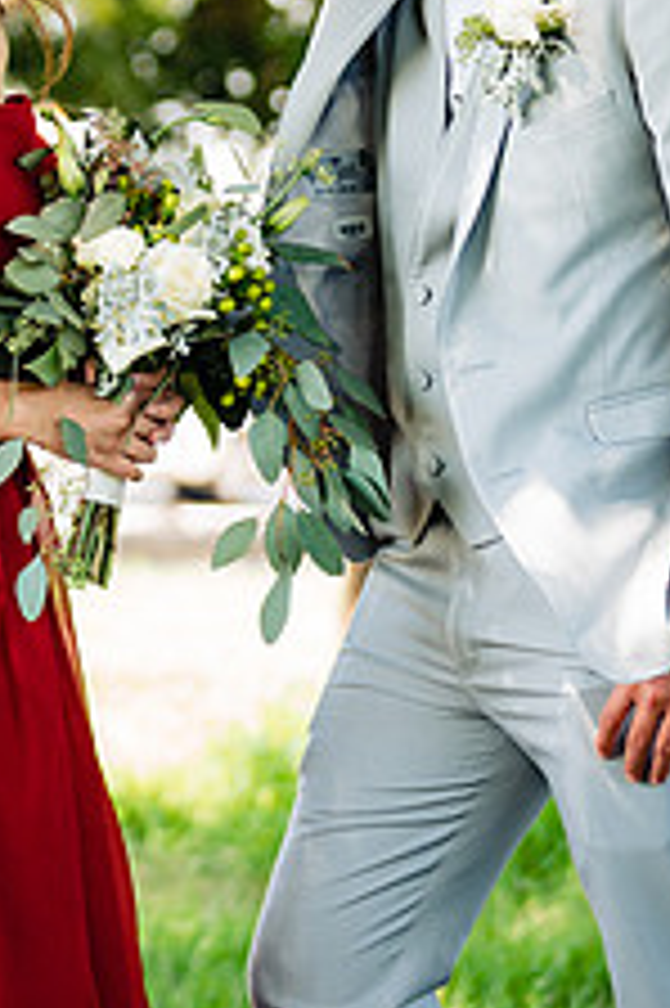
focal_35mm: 211
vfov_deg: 9.7
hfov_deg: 6.5
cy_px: 148
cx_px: 256
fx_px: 5899
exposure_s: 1/160
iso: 200
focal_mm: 70
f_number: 2.8
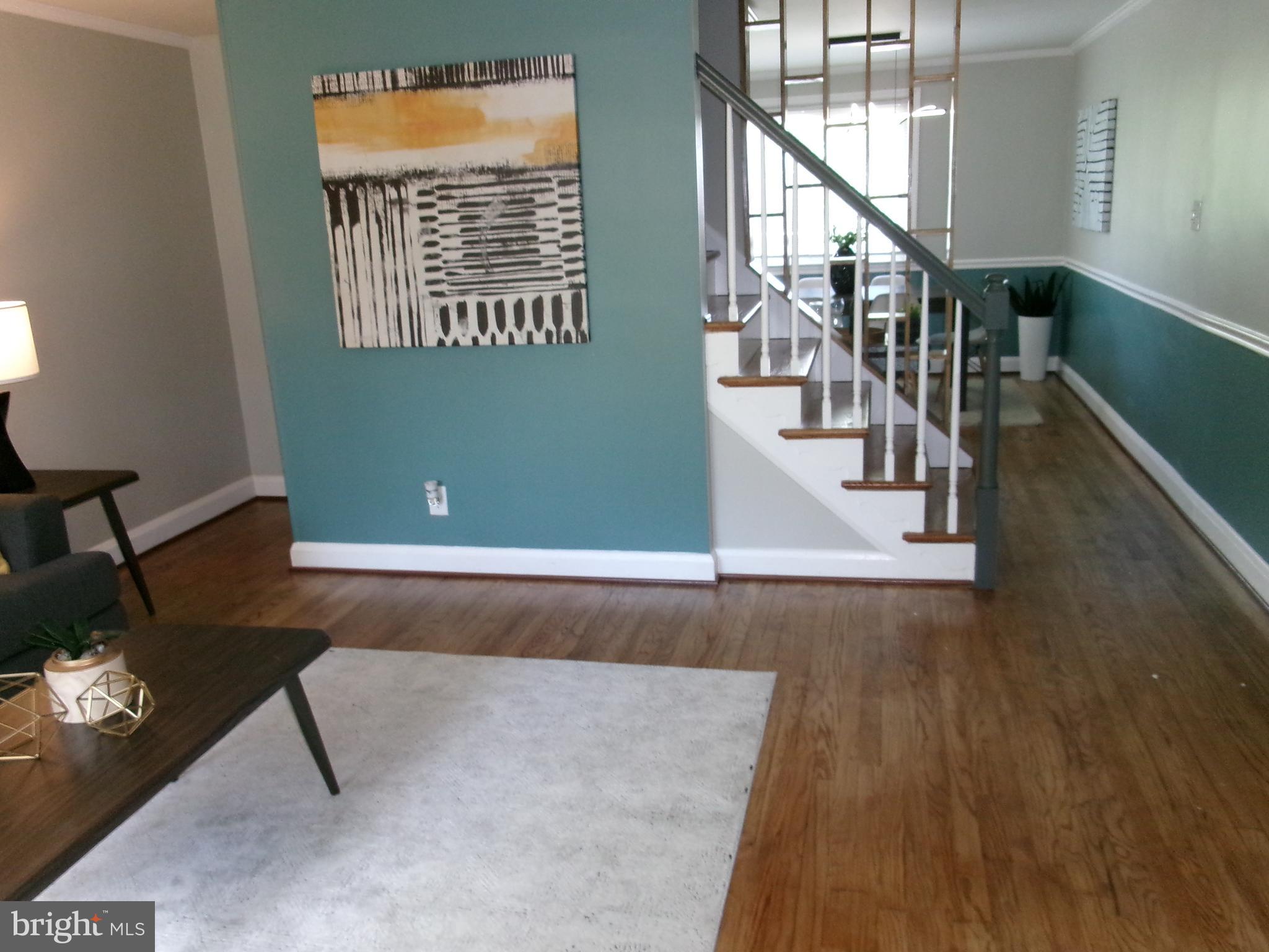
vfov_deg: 49.7
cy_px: 476
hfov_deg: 63.4
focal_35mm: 28
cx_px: 634
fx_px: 1026
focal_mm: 5.1
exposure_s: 1/34
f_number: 3.9
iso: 400
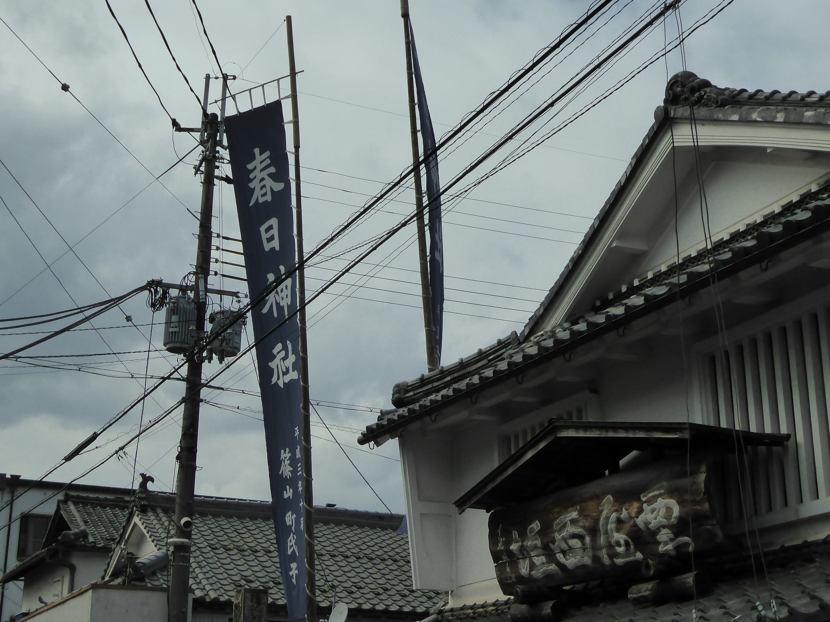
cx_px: 372
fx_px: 1367
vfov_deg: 25.7
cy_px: 315
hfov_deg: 33.8
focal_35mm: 57
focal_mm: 7.8
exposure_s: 1/2000
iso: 200
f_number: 3.9
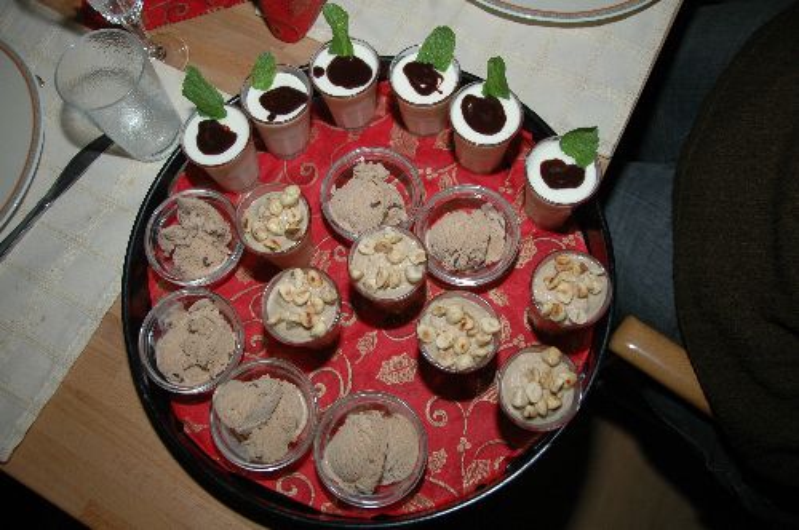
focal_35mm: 30
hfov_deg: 62.0
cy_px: 265
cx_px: 400
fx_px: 665
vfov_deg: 43.5
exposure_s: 1/60
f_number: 4
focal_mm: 20
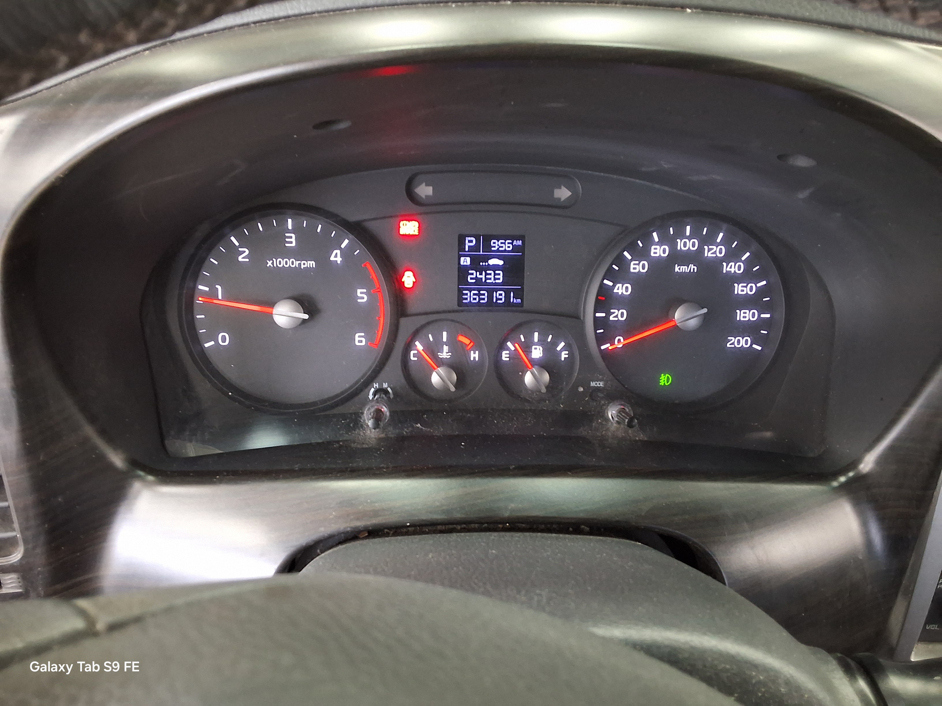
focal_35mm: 28
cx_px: 471
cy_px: 353
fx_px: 762
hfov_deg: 63.4
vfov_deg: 49.7
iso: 320
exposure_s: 1/24
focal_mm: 2.91
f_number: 1.9
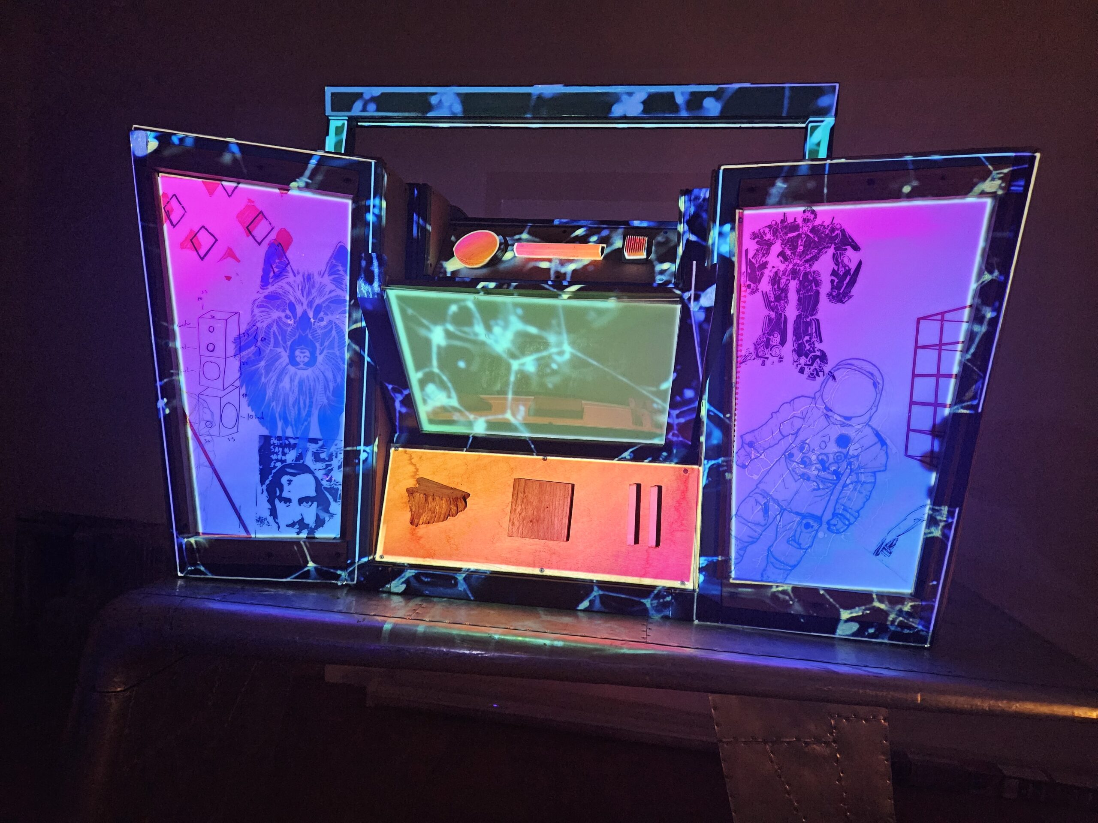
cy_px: 412
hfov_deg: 73.9
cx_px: 549
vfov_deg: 58.9
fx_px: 730
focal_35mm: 23
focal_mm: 5.4
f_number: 1.8
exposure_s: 1/120
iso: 1600
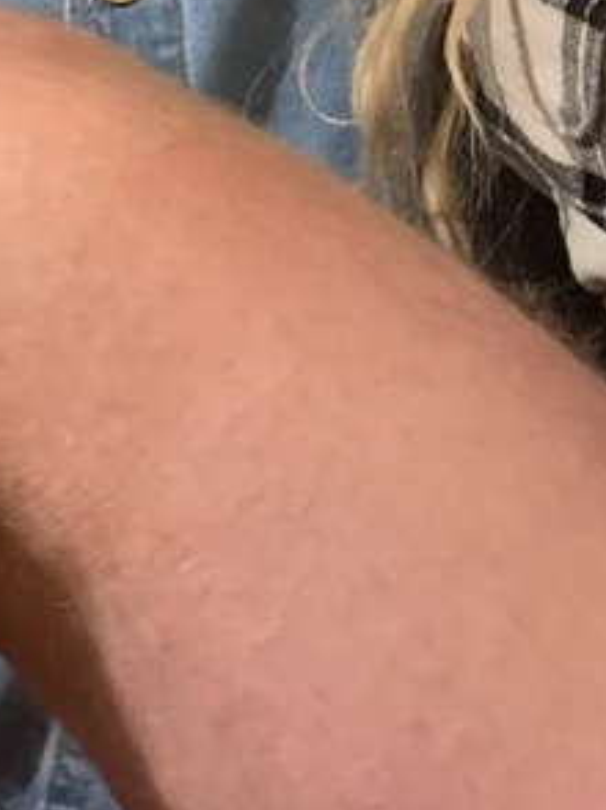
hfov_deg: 11.9
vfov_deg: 15.3
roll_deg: -3.1
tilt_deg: -9.5
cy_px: -165
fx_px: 2899
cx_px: 388
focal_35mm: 124
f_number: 1.8
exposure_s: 1/30
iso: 640
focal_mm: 4.25
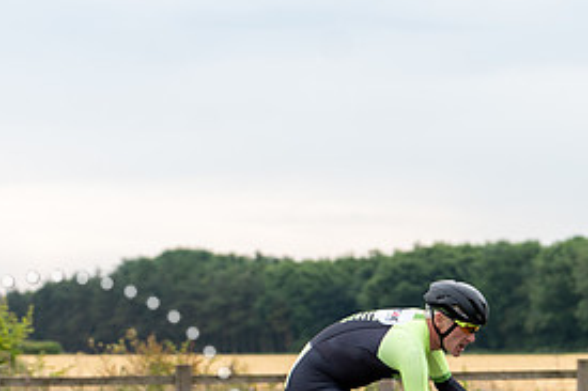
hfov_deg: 12.0
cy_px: 362
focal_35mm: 171
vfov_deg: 8.0
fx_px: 2791
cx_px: 389
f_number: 3.2
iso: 160
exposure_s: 1/800
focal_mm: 81
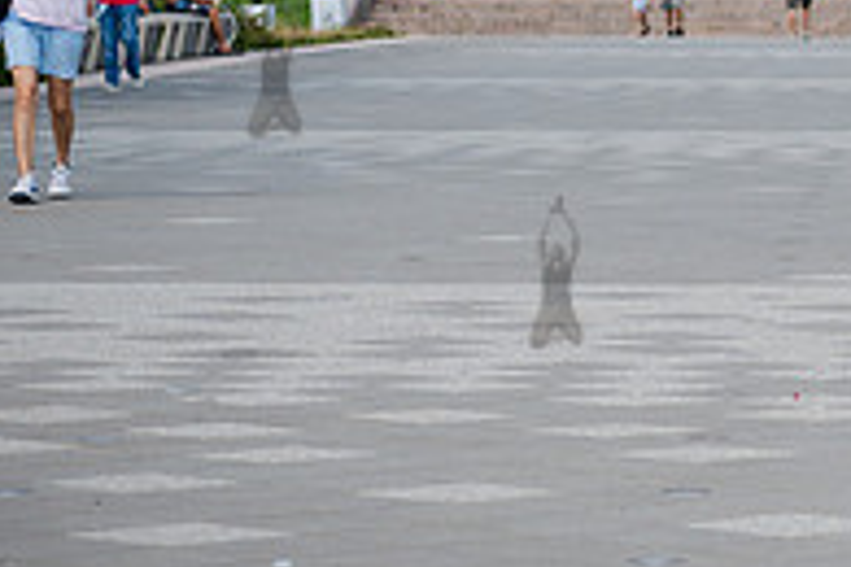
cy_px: 59
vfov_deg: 5.7
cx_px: 1117
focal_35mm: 242
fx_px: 5720
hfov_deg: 8.4
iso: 200
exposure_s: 1/1250
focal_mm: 80
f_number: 4
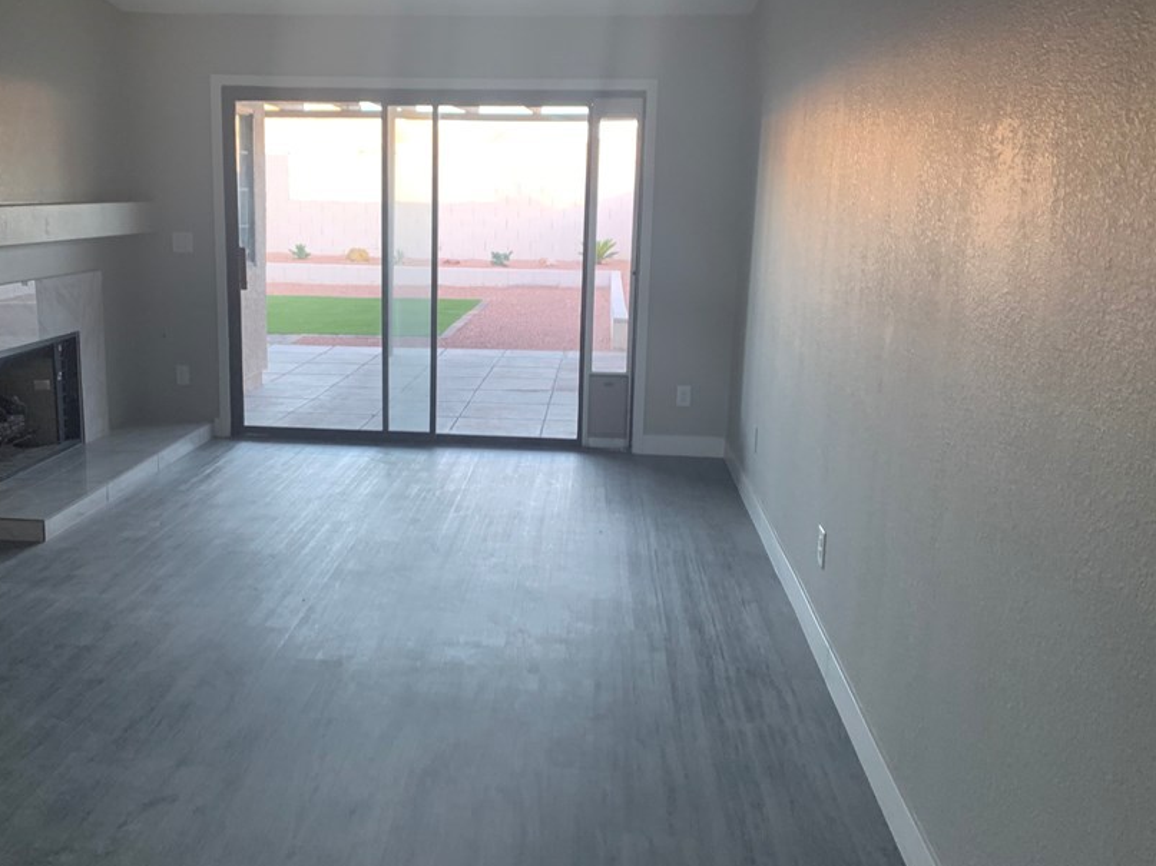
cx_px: 494
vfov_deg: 42.9
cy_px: 395
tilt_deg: -10.0
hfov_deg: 55.1
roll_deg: -0.9
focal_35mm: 33
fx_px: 1102
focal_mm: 4.25
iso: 100
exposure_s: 1/88
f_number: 1.8
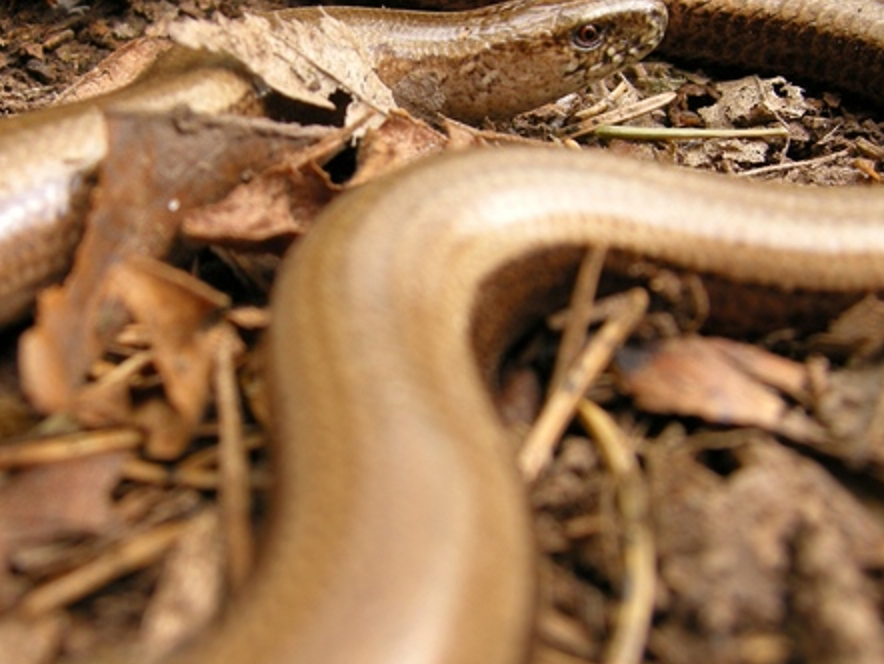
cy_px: 333
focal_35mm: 57
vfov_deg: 25.7
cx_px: 412
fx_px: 1456
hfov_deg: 33.8
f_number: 3
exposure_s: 1/49.8
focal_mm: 7.5
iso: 64
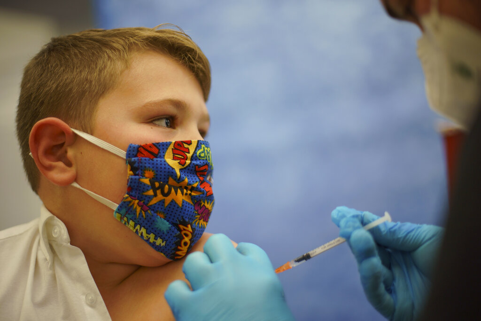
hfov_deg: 39.6
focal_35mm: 50
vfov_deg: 27.0
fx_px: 668
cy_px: 160
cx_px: 240
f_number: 1.4
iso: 400
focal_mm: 50
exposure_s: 1/125
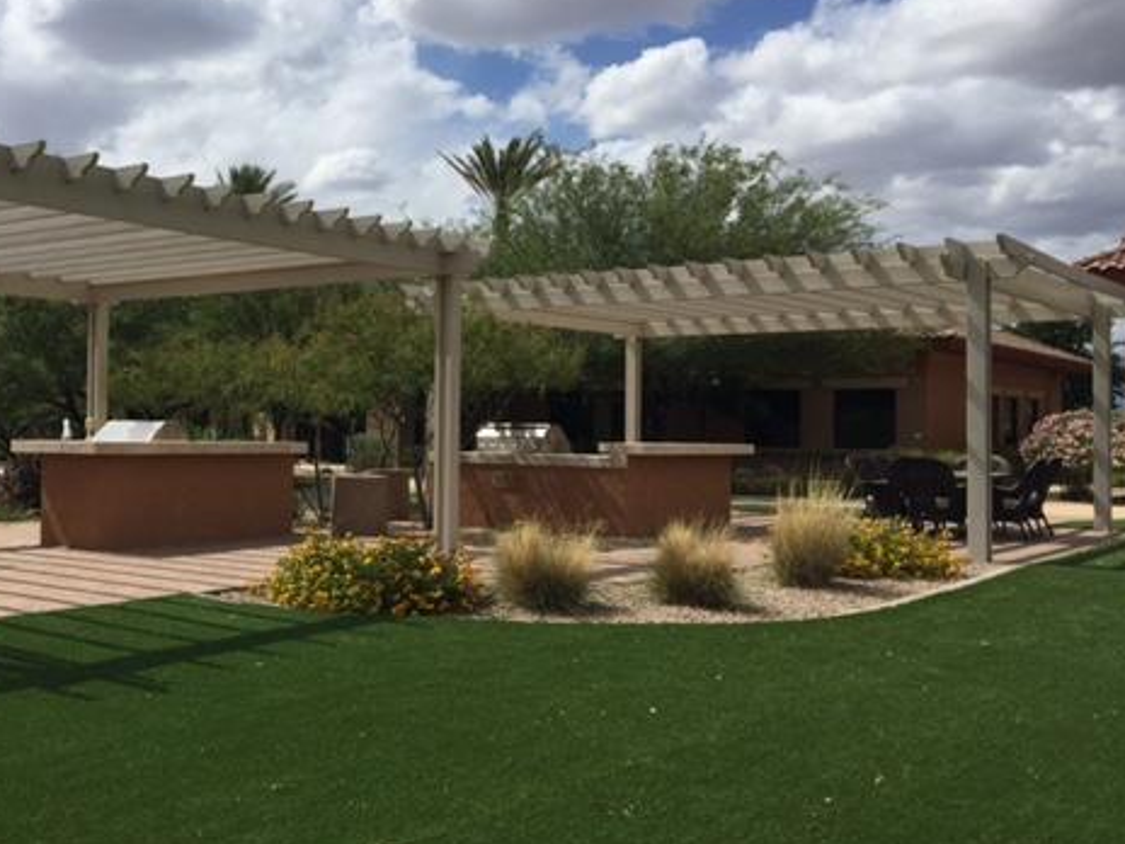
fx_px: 1300
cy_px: 410
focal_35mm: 40
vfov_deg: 36.0
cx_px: 356
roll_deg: -1.4
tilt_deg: +0.0
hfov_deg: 45.9
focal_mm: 4.15
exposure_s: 1/4405
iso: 32
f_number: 2.2
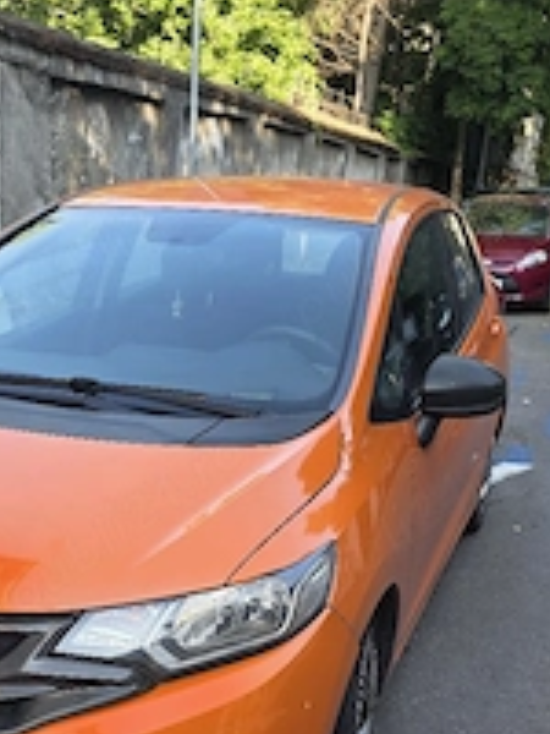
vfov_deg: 39.9
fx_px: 975
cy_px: 569
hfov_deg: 31.3
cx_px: 198
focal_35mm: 46
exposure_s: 1/182
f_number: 1.7
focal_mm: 6.3
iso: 40
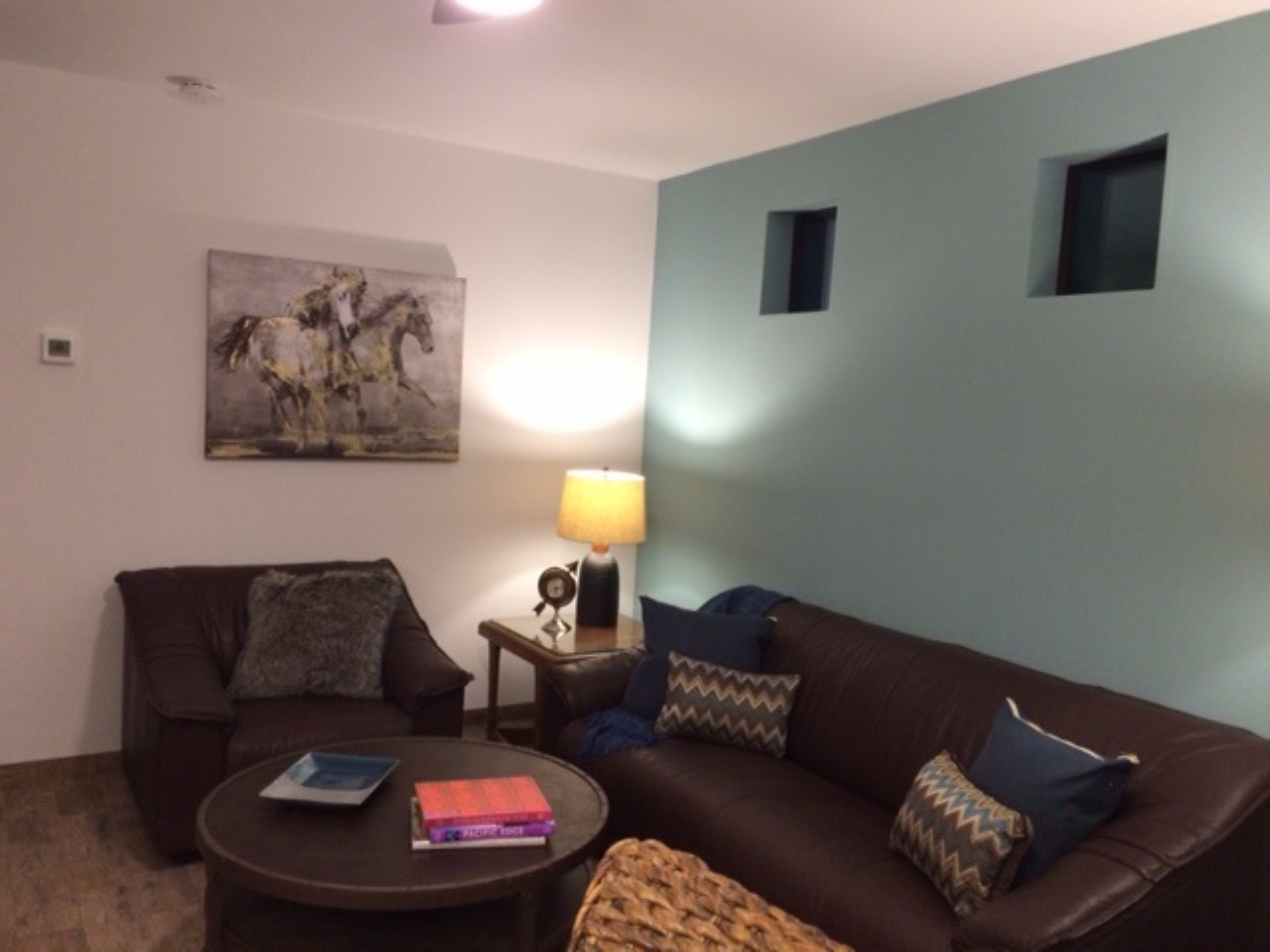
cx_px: 635
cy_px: 476
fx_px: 1064
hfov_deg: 61.7
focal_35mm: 29
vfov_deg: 48.2
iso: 200
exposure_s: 1/30
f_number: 2.2
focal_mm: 4.15
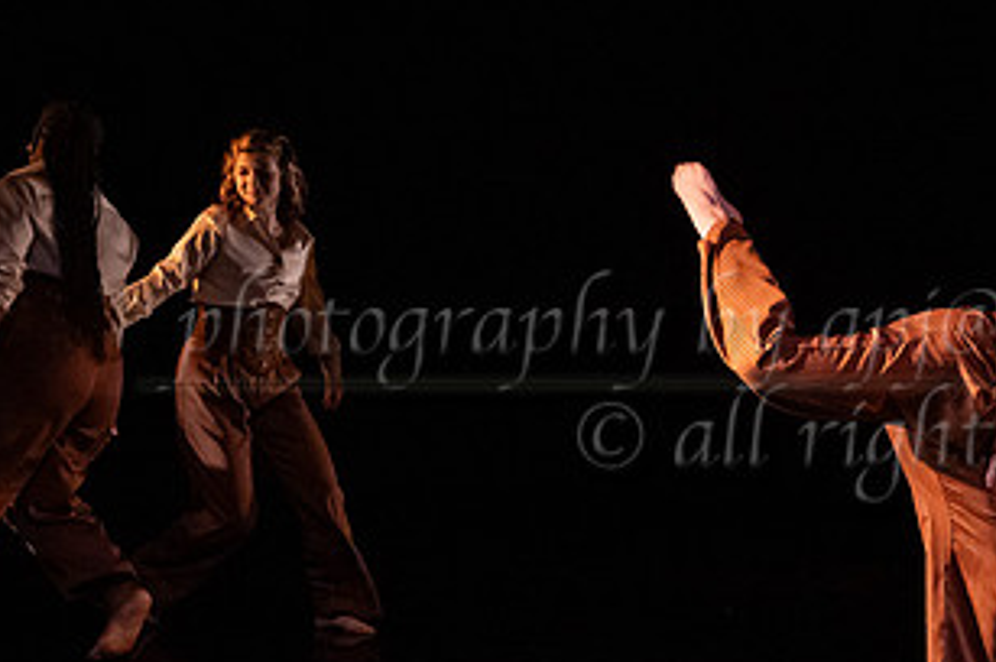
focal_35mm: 119
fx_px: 3289
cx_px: 1076
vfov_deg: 11.5
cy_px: 379
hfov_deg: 16.7
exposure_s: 1/400
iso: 4000
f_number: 4
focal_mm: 54
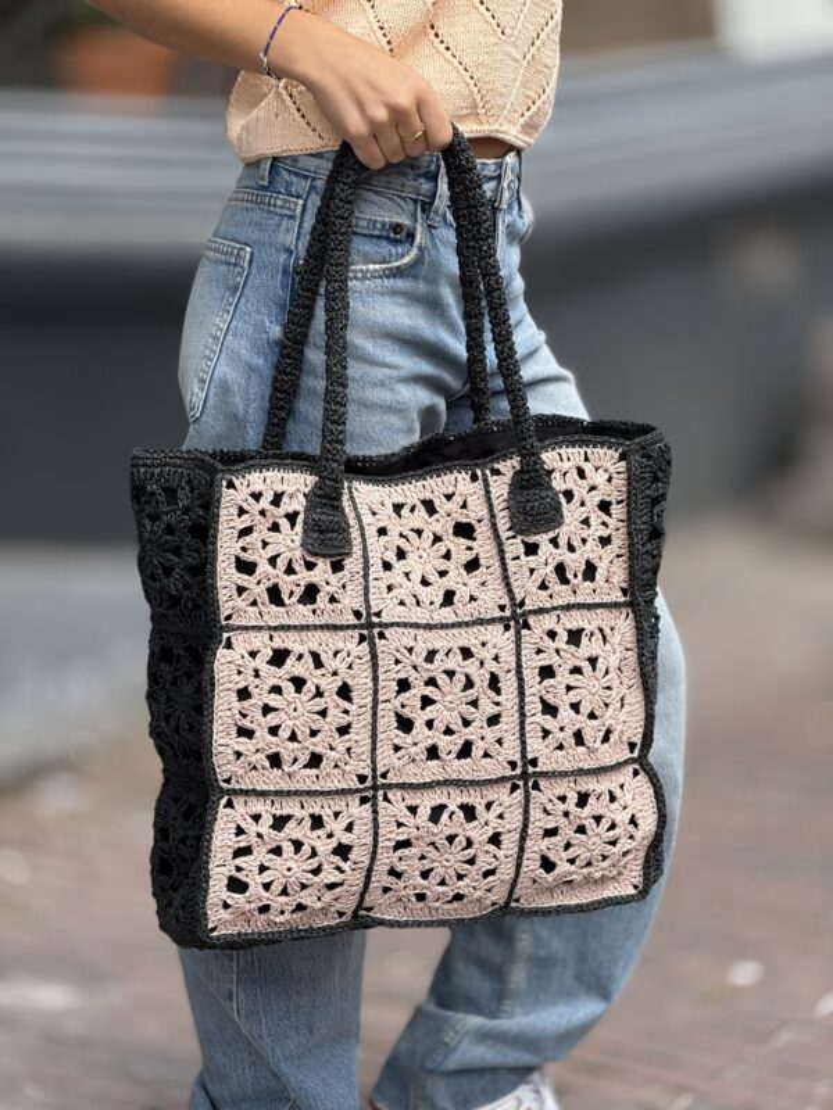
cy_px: 555
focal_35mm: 120
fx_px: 3850
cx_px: 416
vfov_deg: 16.4
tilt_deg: -11.6
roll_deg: -3.8
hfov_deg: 12.3
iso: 50
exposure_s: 1/459
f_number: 2.8
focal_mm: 15.66
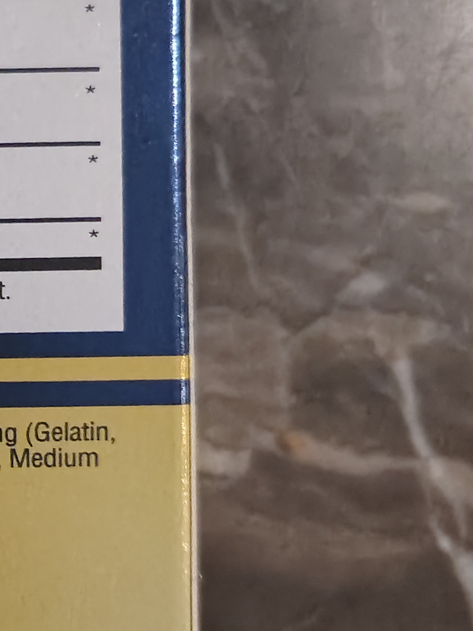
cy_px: 316
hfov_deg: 18.1
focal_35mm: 74
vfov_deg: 26.3
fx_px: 1348
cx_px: -198
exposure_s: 1/119
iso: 14870
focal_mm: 5.56
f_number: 1.88
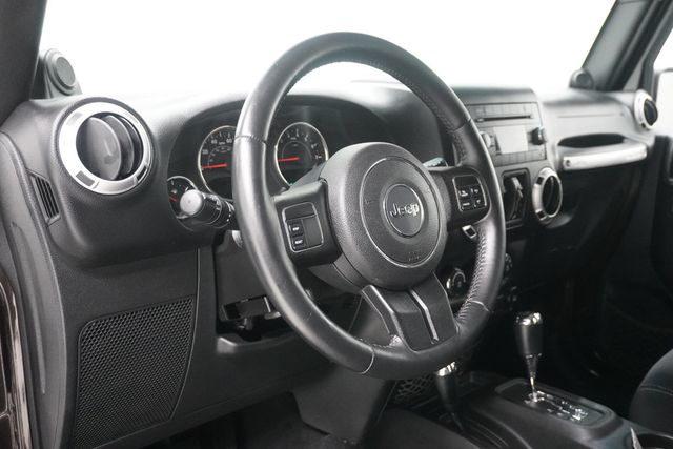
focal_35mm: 34
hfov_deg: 55.8
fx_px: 636
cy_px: 224
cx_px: 336
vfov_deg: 38.9
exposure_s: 1/160
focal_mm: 23
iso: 6400
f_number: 4
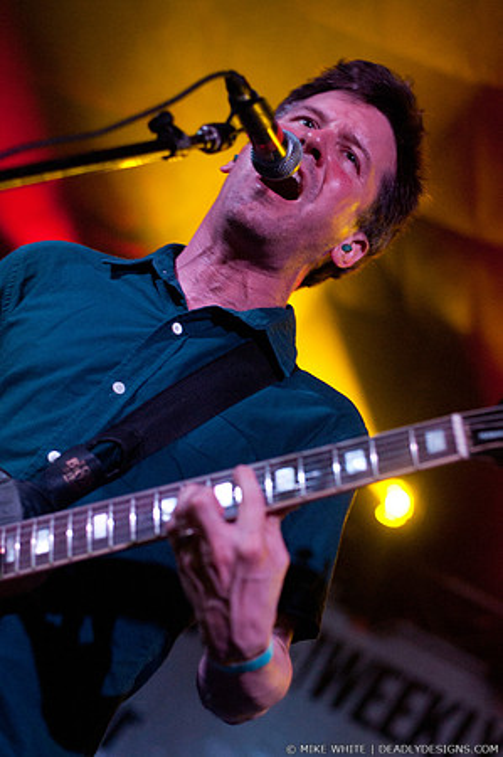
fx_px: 1575
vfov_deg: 27.0
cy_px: 378
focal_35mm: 75
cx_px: 252
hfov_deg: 18.1
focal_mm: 50
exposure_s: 1/160
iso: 1600
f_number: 2.2
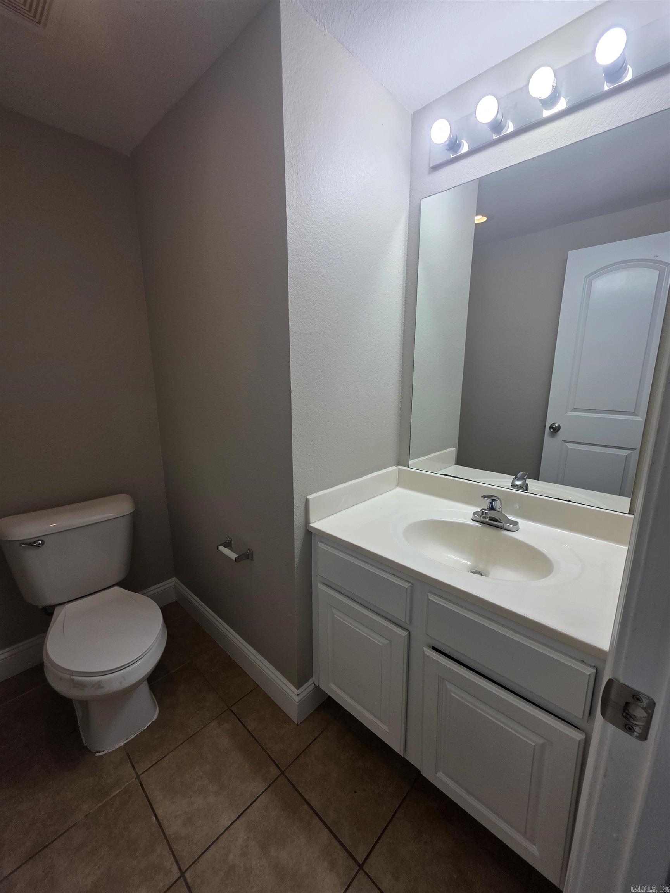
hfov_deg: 89.9
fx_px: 335
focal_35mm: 13
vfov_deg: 106.2
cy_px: 446
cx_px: 335
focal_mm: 2.2
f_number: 1.9
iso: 50
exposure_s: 1/120
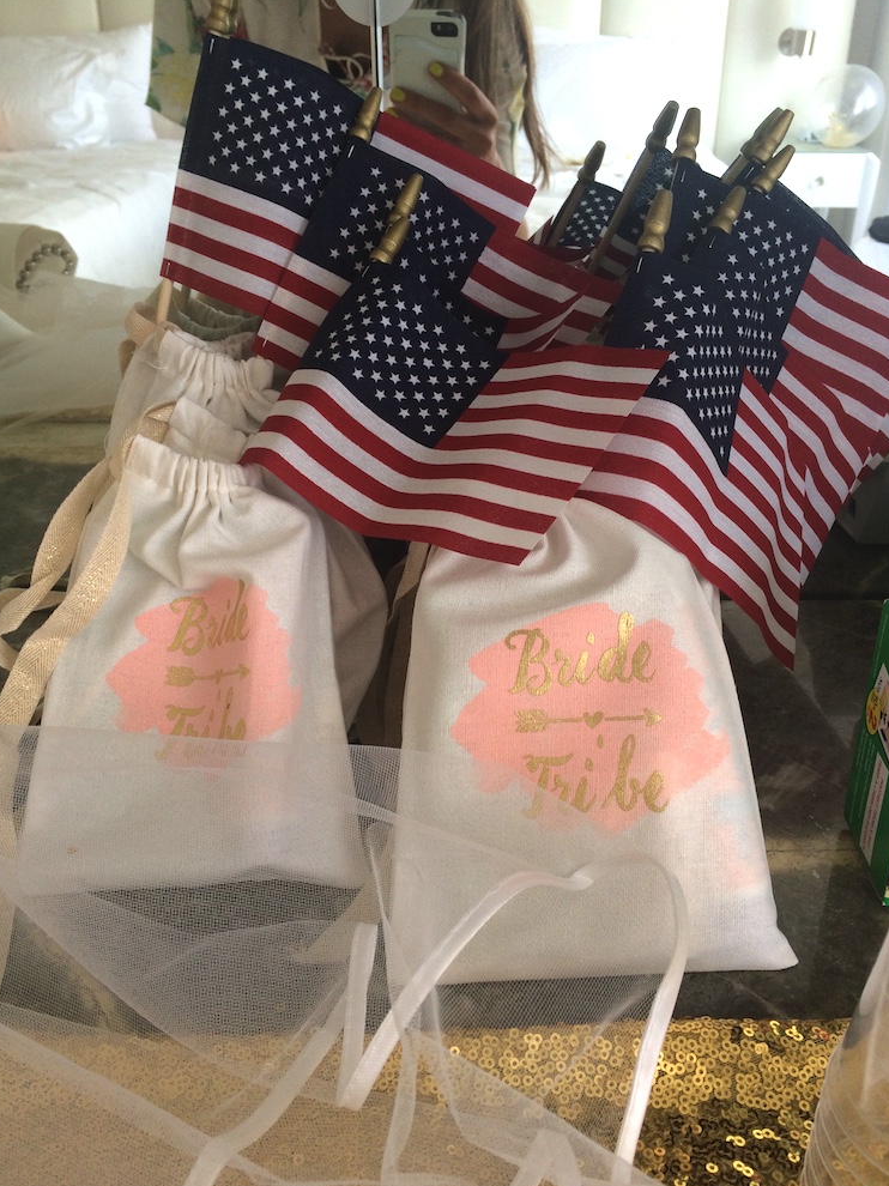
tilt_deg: -28.7
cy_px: 600
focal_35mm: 30
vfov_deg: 60.0
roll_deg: +1.0
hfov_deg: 46.8
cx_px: 441
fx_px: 1028
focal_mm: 4.15
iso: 40
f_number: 2.2
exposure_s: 1/50
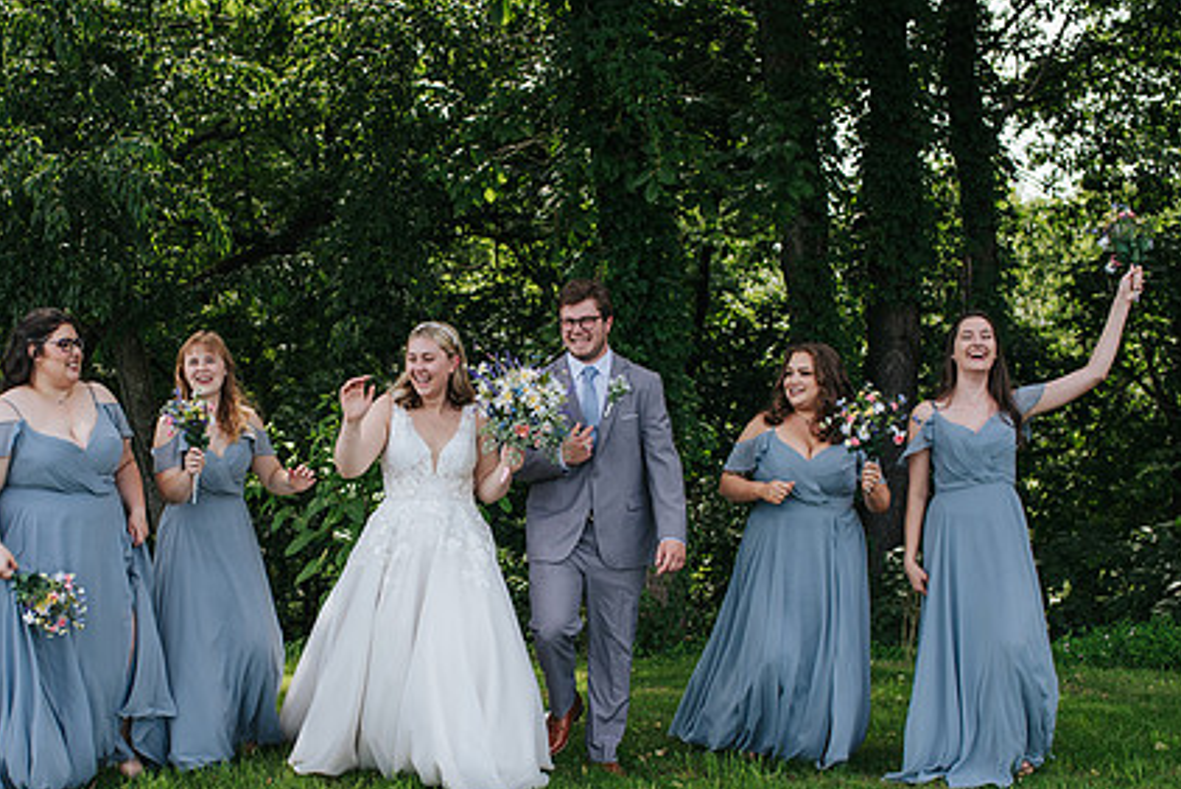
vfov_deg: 24.1
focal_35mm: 56
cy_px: 555
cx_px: 439
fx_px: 1838
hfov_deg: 35.4
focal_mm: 35
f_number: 3.2
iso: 110
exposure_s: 1/400
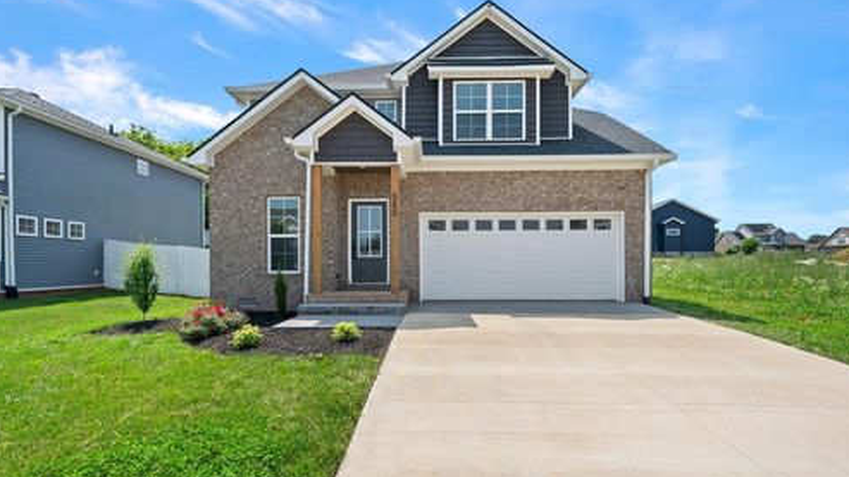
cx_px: 422
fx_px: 383
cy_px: 263
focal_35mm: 17
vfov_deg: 63.7
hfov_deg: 95.9
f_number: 7.1
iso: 100
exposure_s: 1/160
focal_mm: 16
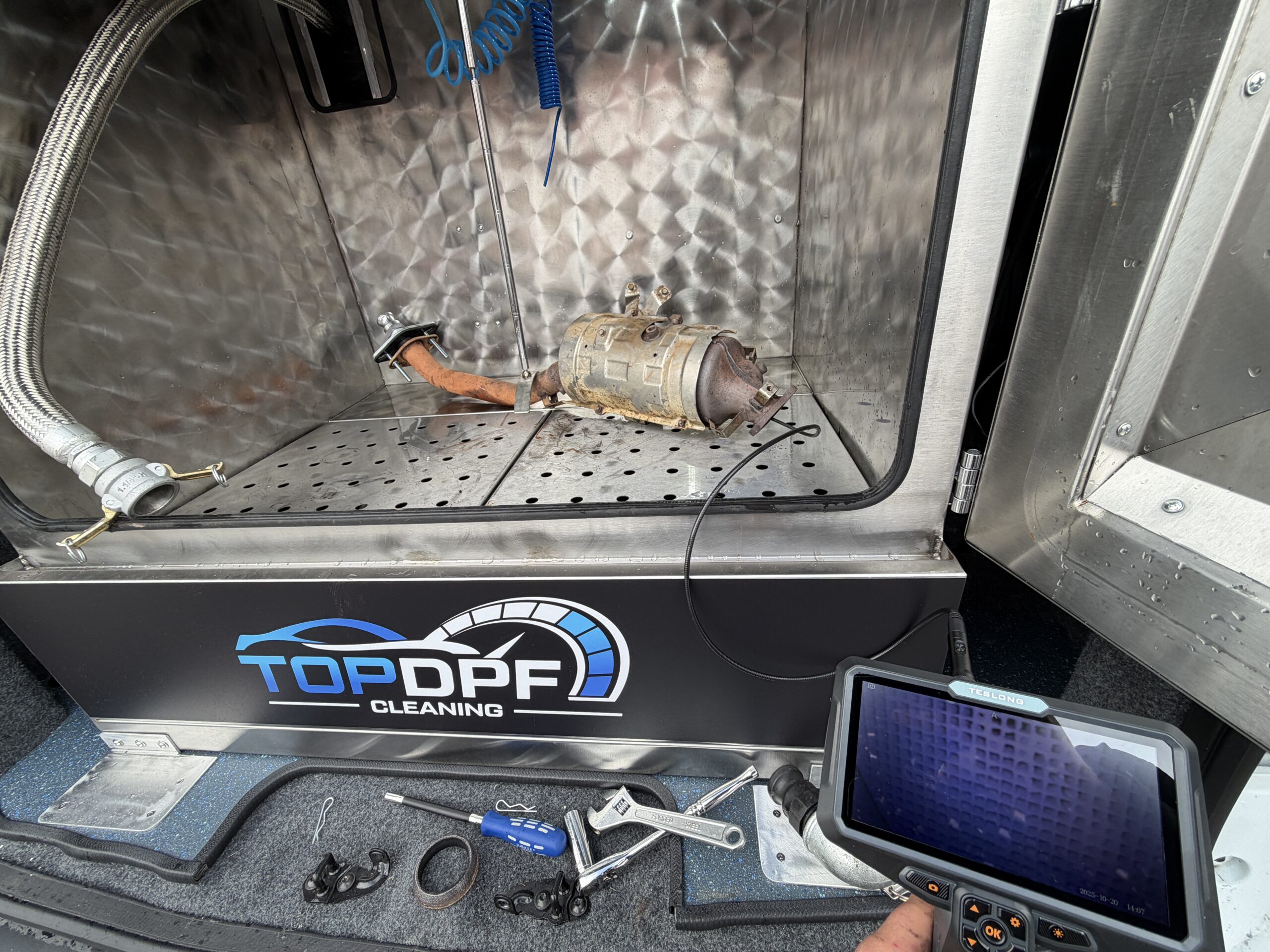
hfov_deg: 102.1
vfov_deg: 85.7
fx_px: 514
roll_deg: +6.1
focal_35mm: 14
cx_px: 635
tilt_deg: -30.6
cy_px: 476
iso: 25
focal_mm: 2.22
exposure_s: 1/100
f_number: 2.2
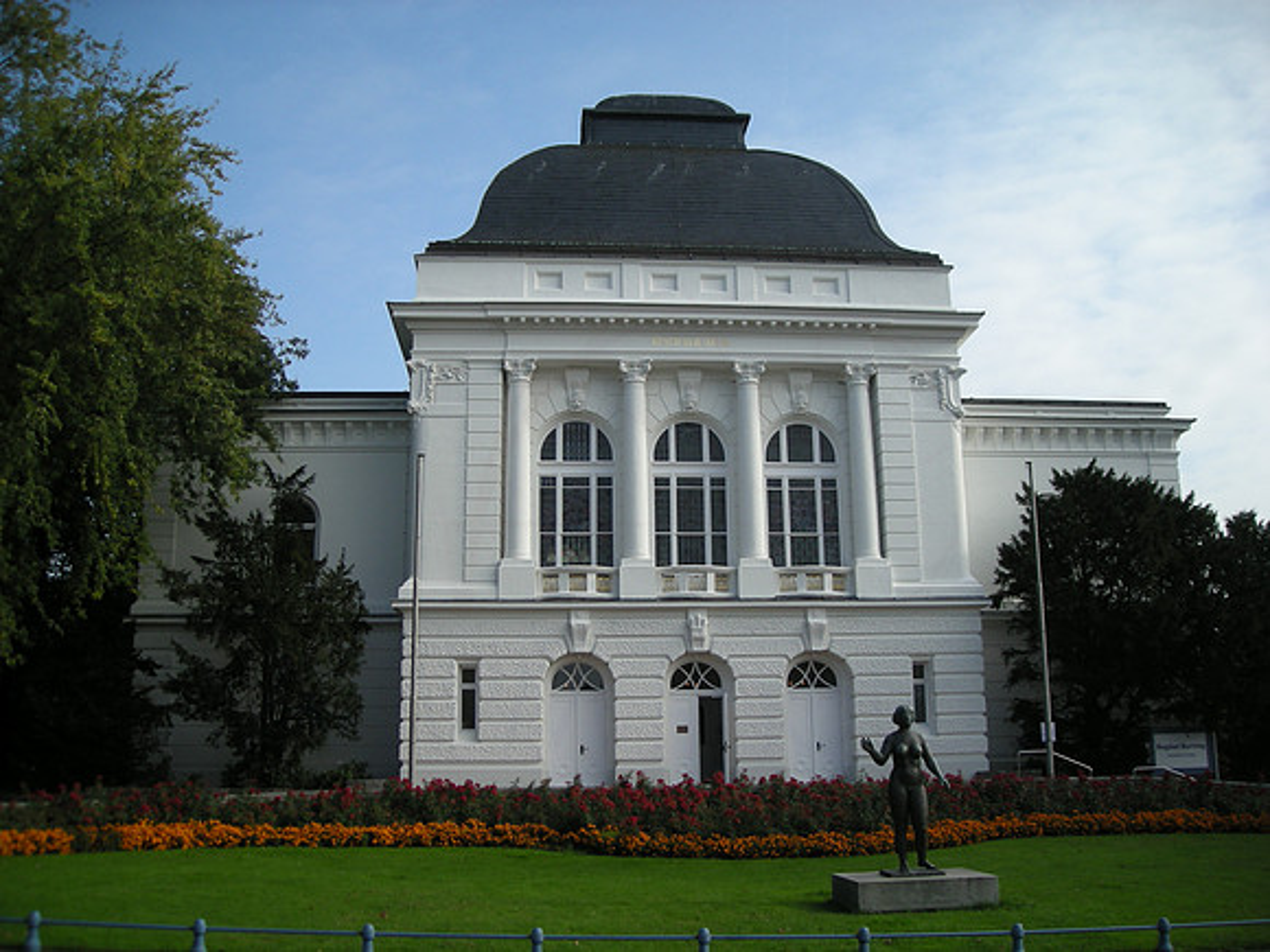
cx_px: 635
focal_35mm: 35
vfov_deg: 40.7
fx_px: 1284
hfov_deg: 52.6
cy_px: 476
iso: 50
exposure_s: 1/182
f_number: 5.7
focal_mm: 5.7
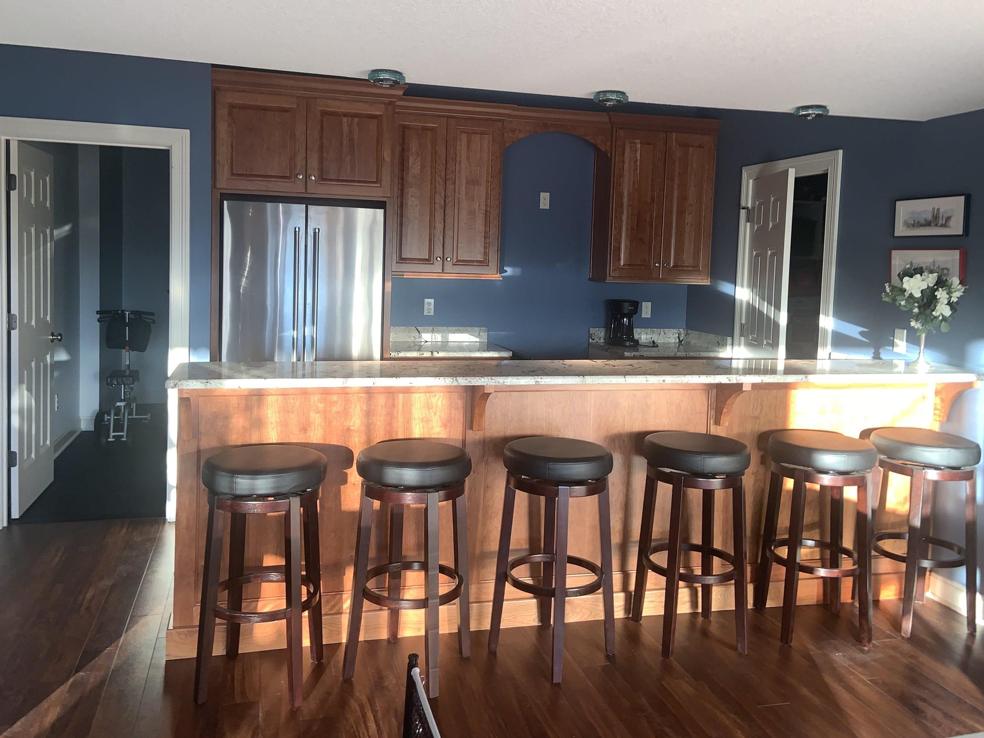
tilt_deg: -2.7
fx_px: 853
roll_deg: -2.5
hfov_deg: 59.9
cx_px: 477
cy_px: 325
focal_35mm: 30
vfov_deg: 46.7
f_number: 1.8
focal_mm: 4.25
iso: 25
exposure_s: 1/28
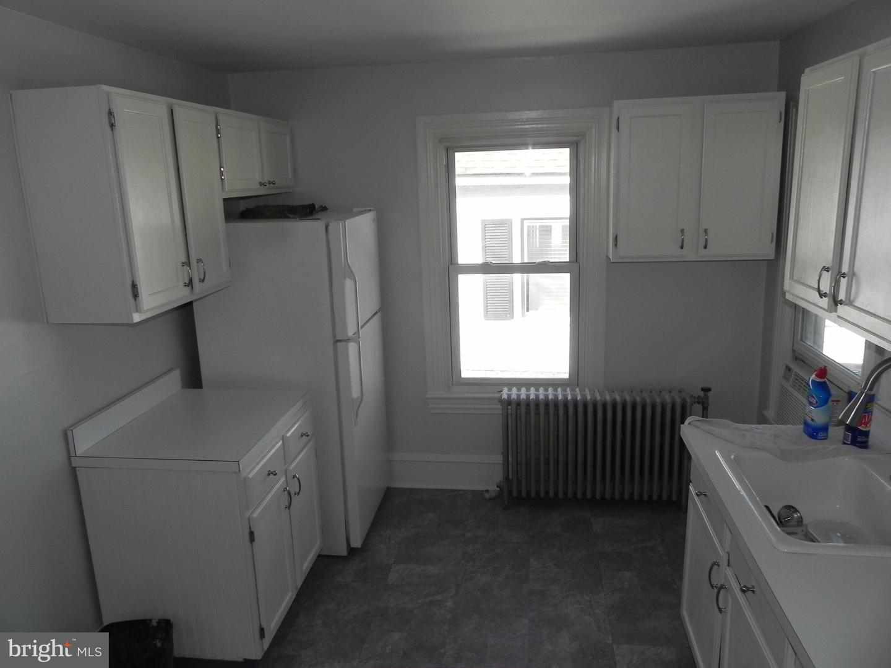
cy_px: 334
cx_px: 446
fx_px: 669
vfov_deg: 53.1
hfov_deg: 67.3
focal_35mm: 26
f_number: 4.5
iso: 160
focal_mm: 4.6
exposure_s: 1/140
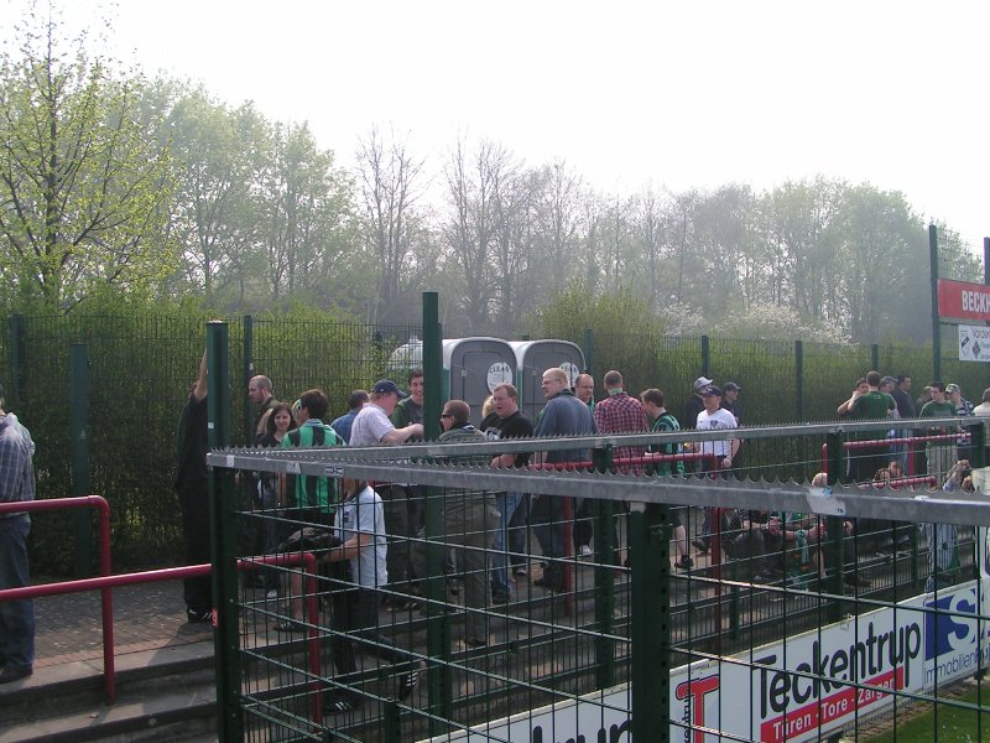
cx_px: 495
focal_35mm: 38
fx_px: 1087
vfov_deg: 37.7
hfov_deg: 49.0
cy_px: 372
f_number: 5.6
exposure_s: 1/400
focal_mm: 5.8
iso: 50
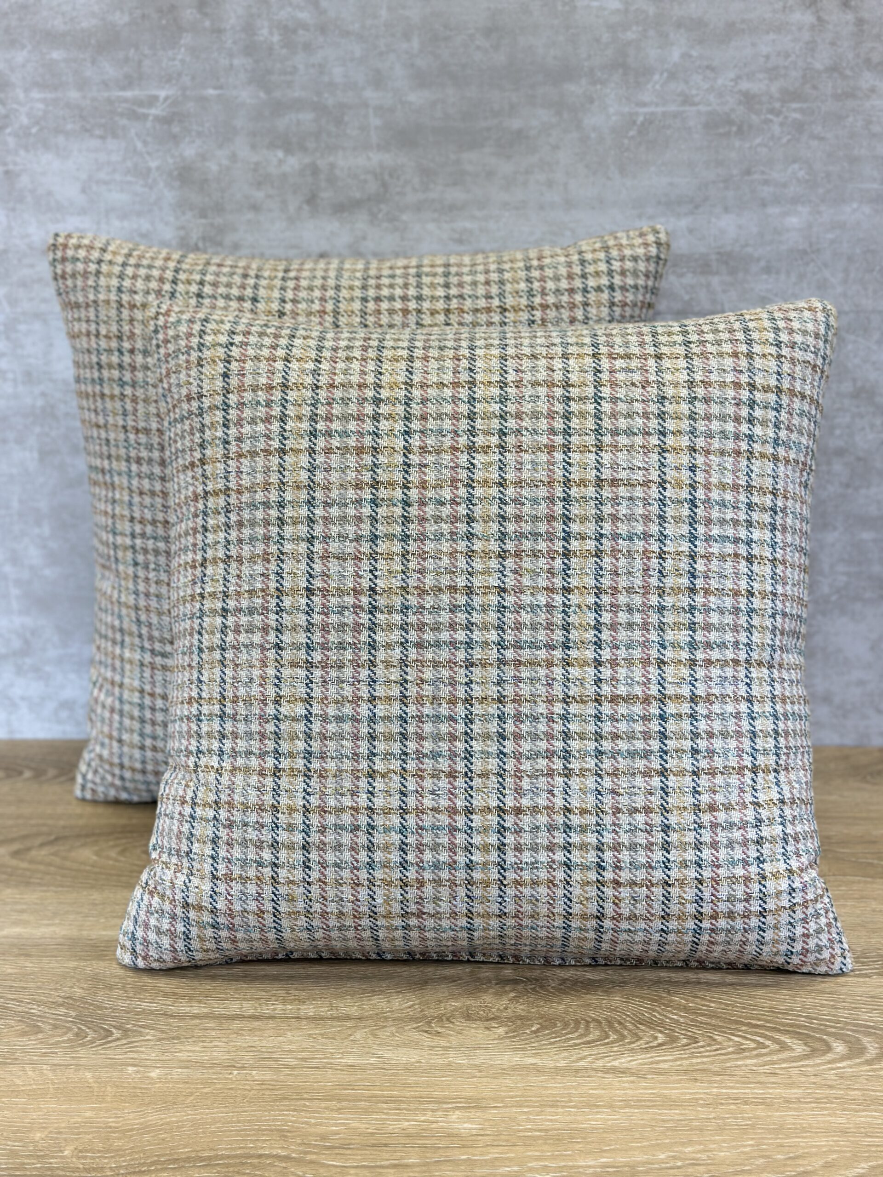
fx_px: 1633
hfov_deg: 30.3
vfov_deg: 39.7
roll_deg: +0.5
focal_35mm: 48
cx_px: 442
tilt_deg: -17.2
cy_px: 588
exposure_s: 1/170
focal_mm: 6.86
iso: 100
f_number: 1.78
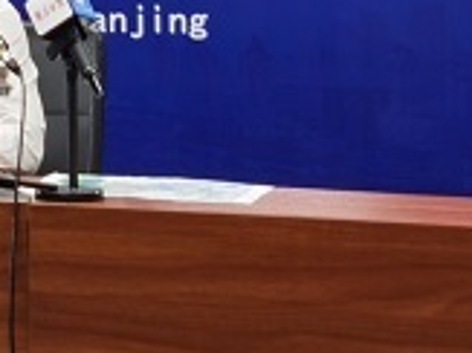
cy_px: -240
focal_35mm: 177
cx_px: -165
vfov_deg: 8.1
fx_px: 2412
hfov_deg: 10.9
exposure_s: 1/100
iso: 50
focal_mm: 5.56
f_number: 1.6
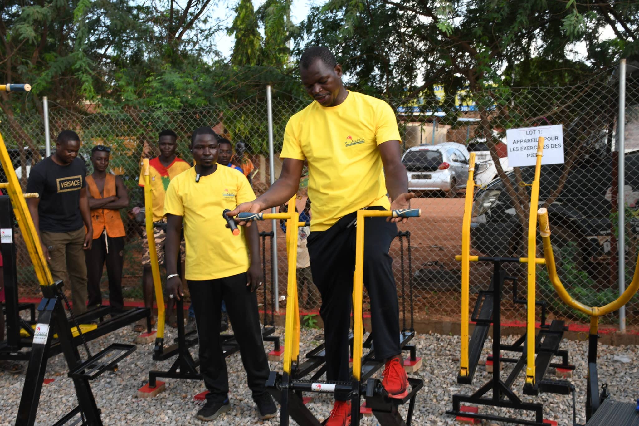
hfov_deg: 41.1
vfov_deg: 28.1
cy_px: 213
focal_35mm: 48
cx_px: 320
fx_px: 852
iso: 200
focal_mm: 32
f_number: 6.3
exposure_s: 1/160
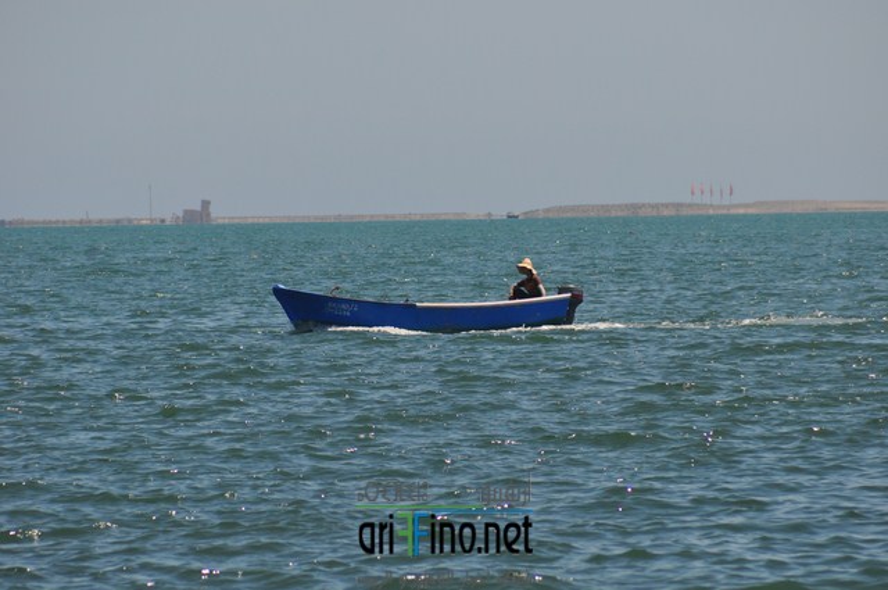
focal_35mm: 300
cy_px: 295
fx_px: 7391
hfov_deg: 6.9
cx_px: 444
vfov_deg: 4.6
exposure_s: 1/2000
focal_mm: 200
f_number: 5.6
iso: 360
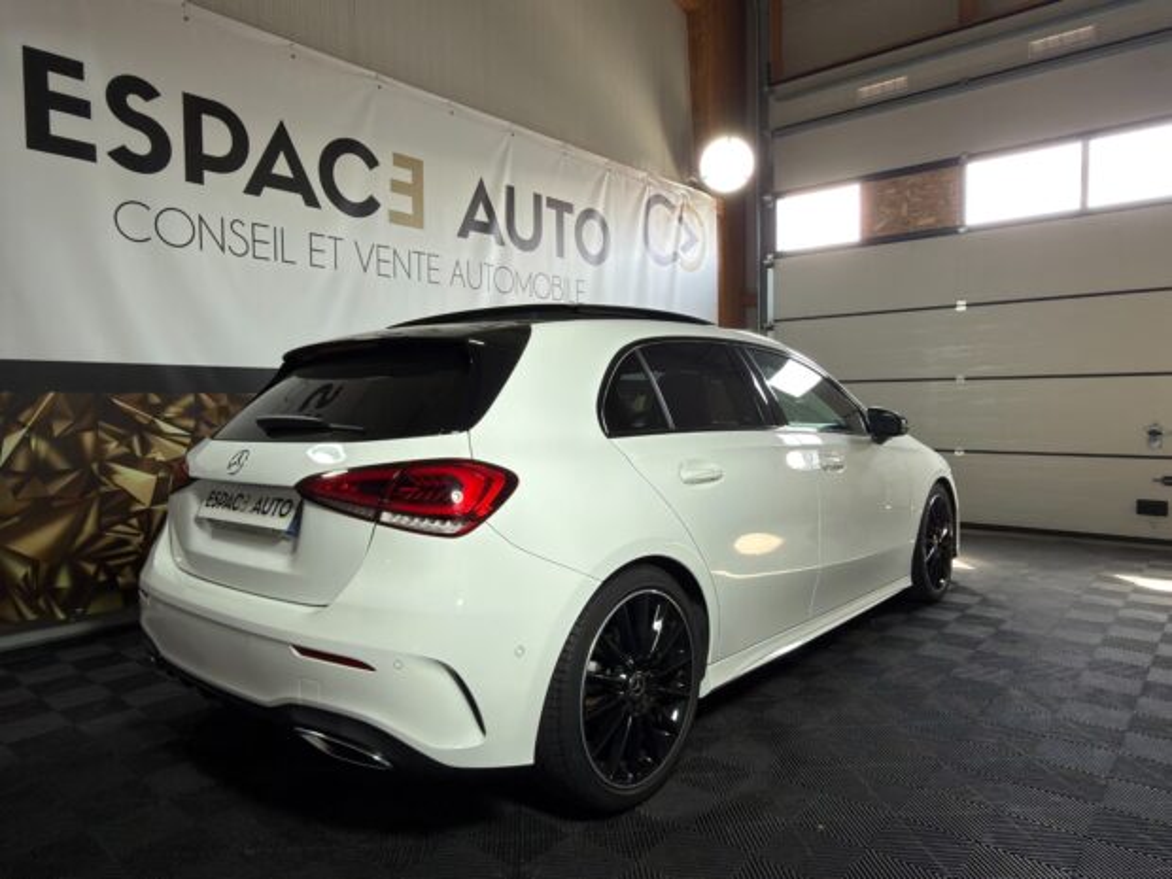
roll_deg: +1.4
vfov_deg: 58.9
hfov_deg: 73.9
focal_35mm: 23
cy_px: 440
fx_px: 779
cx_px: 586
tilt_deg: -2.5
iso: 32
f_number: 2.2
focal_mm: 2.22
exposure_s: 1/50
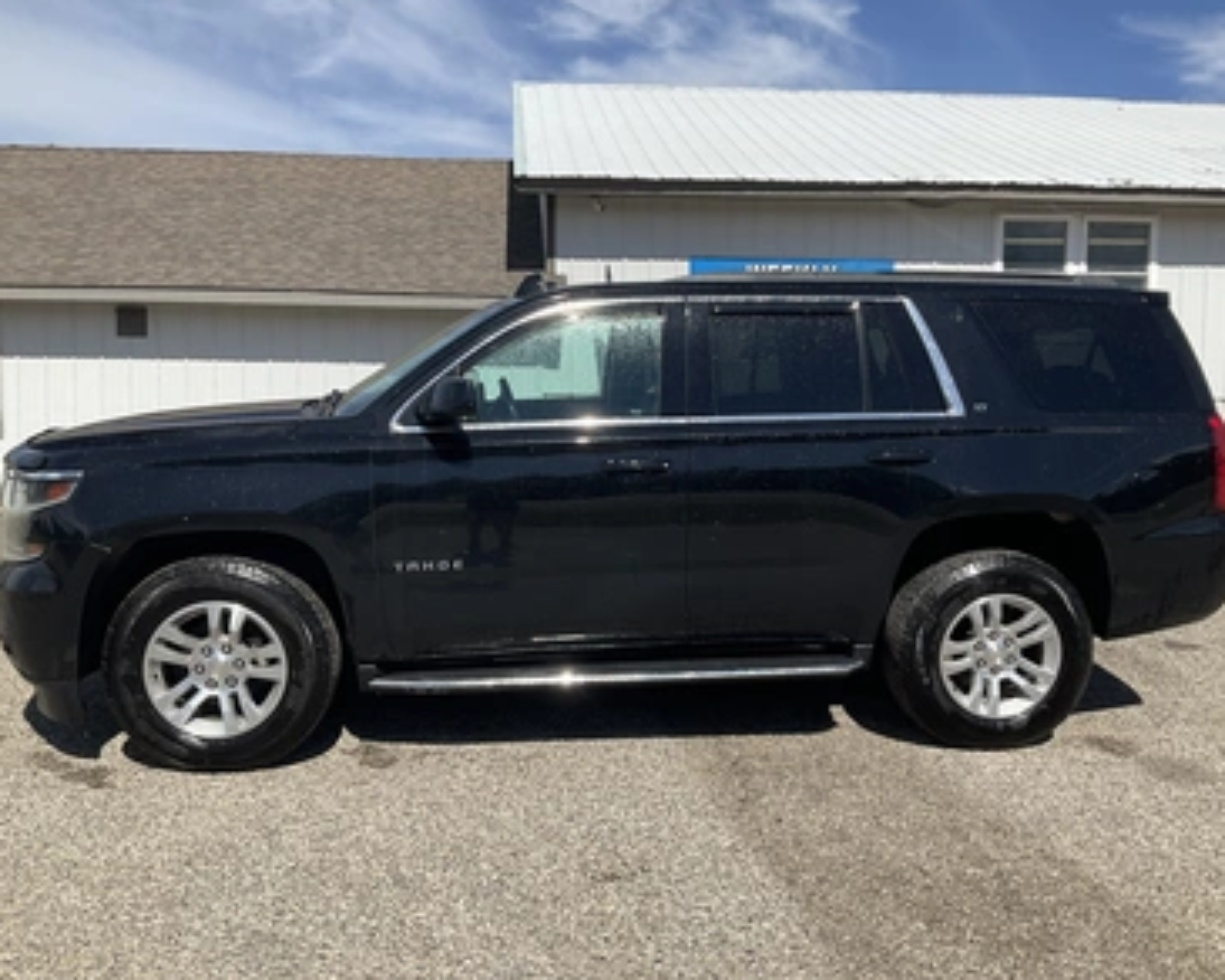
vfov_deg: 47.1
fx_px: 1124
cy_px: 487
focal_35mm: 31
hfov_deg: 57.2
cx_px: 614
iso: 25
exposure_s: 1/2538
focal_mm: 3
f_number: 1.8
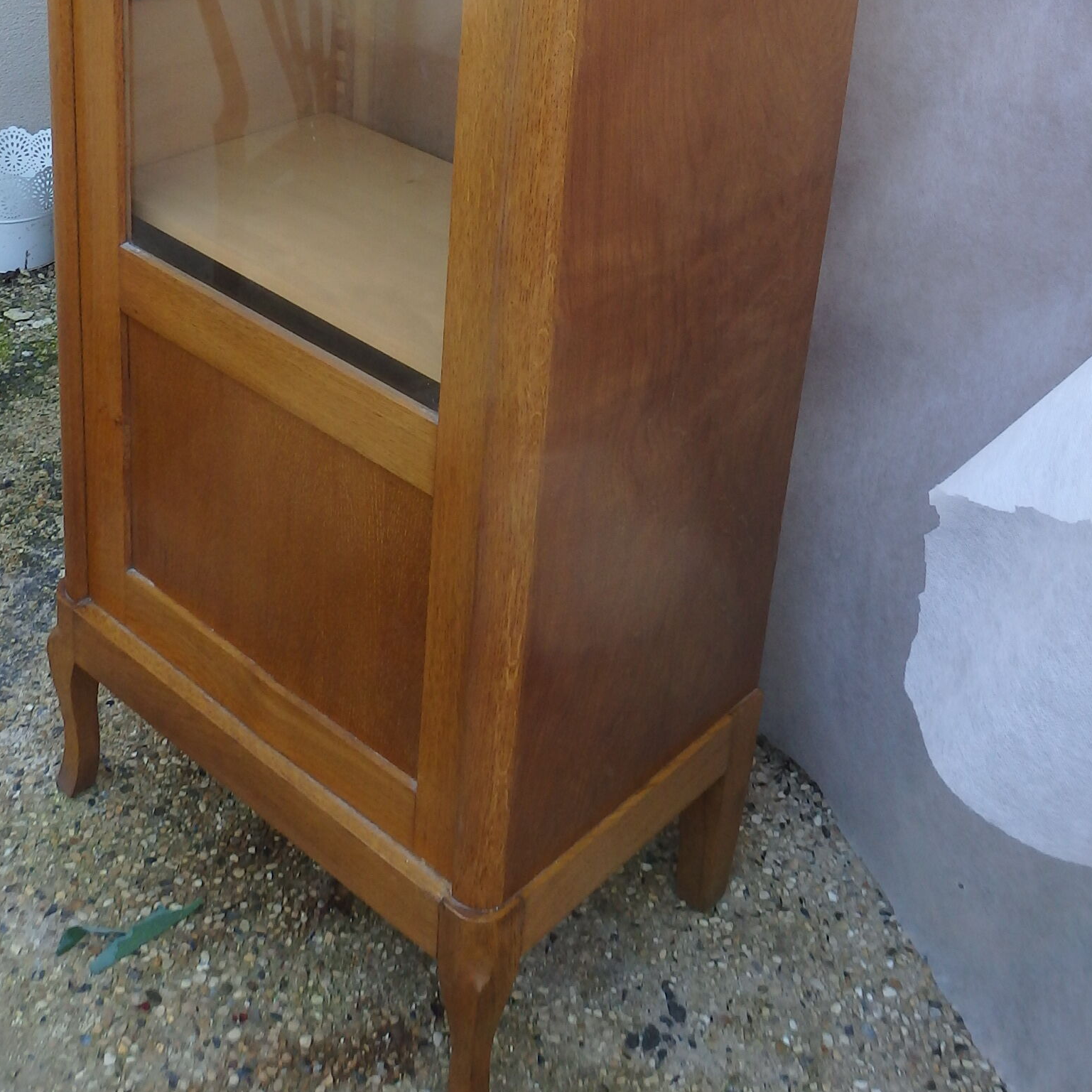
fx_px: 1642
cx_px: 612
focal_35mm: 46
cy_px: 49
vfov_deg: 34.1
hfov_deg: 36.7
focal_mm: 4.5
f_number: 3
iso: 125
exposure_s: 1/100
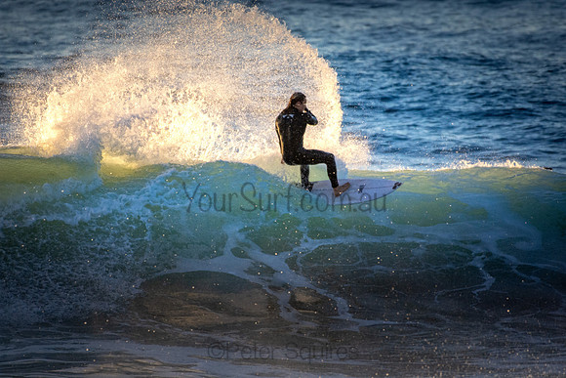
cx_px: 283
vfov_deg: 1.8
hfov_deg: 2.7
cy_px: 189
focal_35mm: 750
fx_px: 11794
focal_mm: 500
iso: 1000
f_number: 5.6
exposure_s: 1/2000
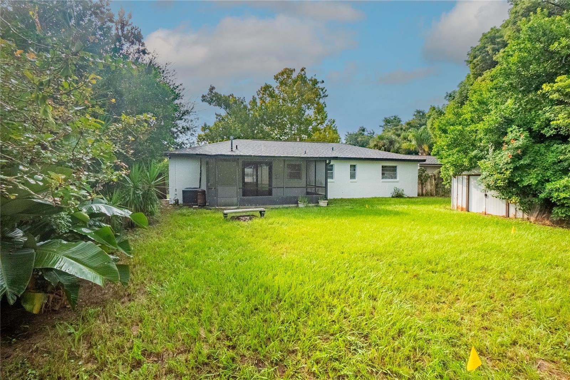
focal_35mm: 15
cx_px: 285
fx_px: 237
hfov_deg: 100.4
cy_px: 190
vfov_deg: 77.3
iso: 1600
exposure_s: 1/8000
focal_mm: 10
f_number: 14
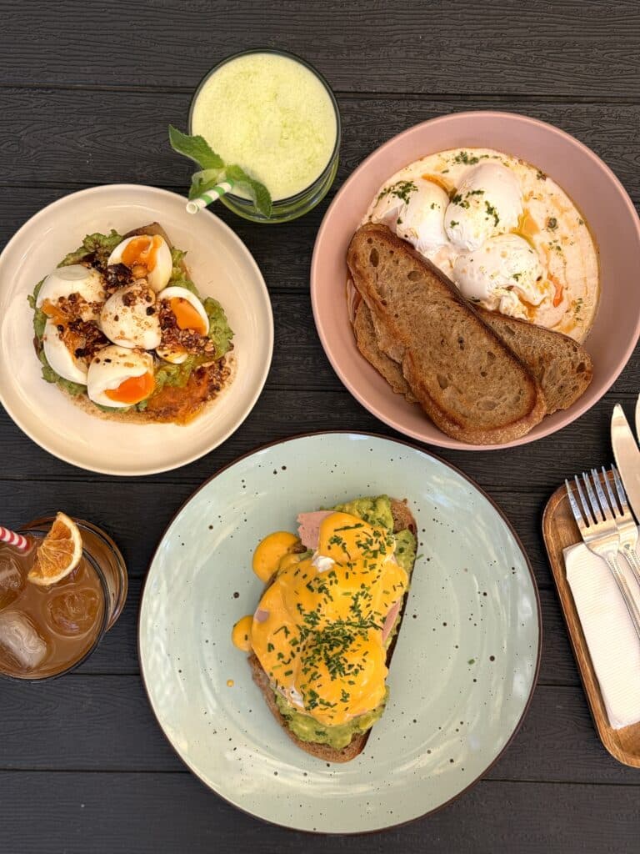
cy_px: 427
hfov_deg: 30.3
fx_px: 1183
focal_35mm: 48
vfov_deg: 39.7
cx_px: 320
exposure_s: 1/475
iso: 64
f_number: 1.78
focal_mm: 6.76
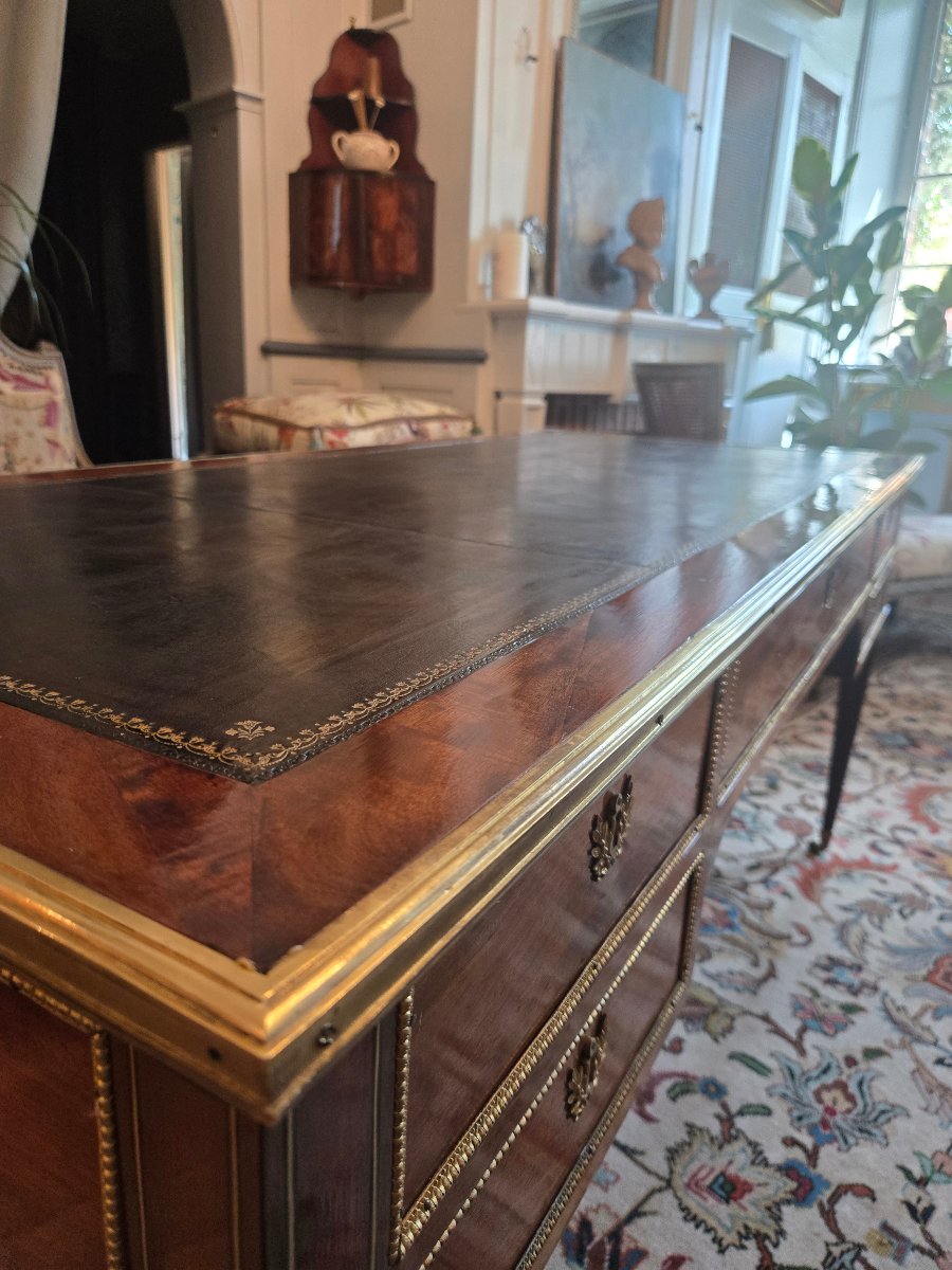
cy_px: 635
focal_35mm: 23
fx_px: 843
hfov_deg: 58.9
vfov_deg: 73.9
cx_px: 476
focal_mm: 5.4
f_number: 1.8
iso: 400
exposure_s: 1/100
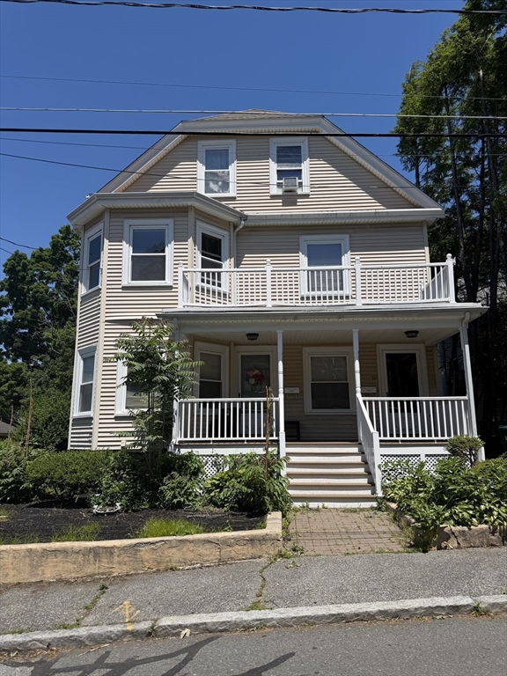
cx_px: 254
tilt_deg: +12.8
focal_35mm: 24
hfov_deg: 56.8
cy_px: 338
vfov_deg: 71.6
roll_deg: -0.4
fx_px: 469
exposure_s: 1/6173
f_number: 1.78
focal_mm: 6.76
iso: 80
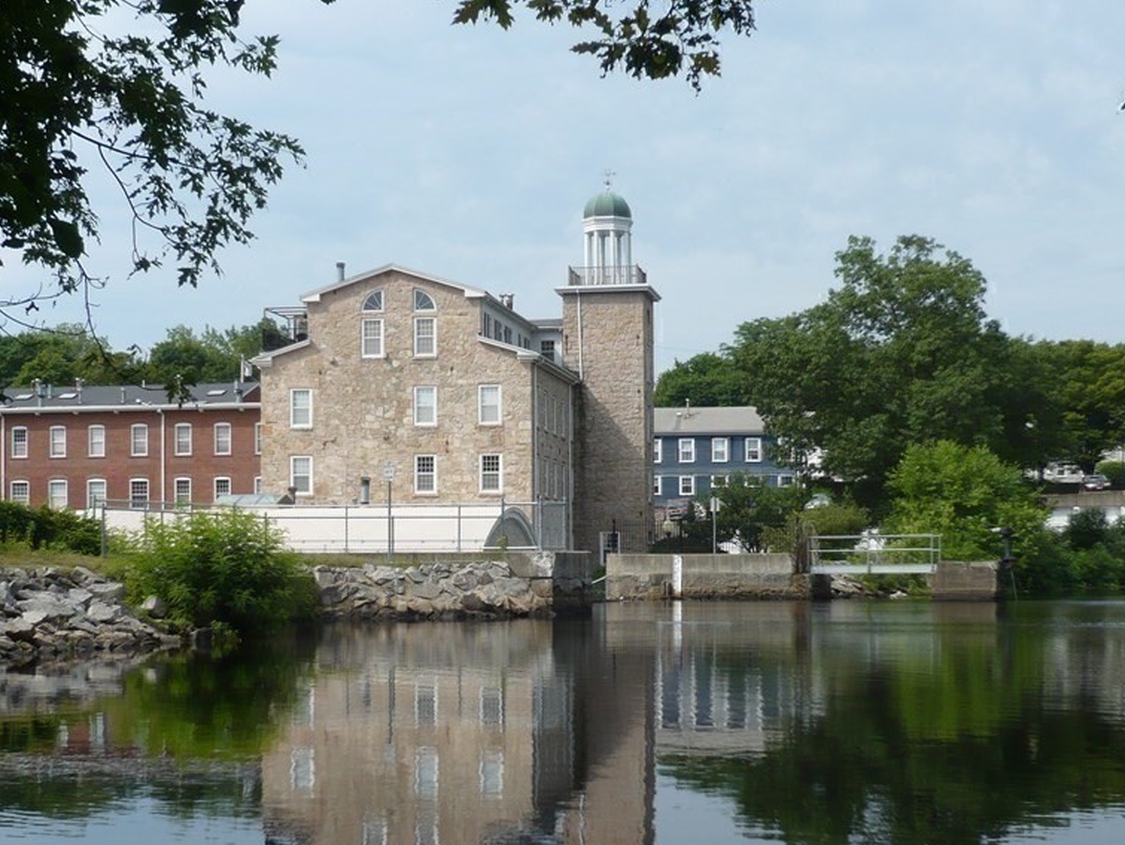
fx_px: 1983
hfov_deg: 31.7
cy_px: 544
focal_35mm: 61
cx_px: 544
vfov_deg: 24.0
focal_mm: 7.4
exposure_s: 1/800
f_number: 3.5
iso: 100
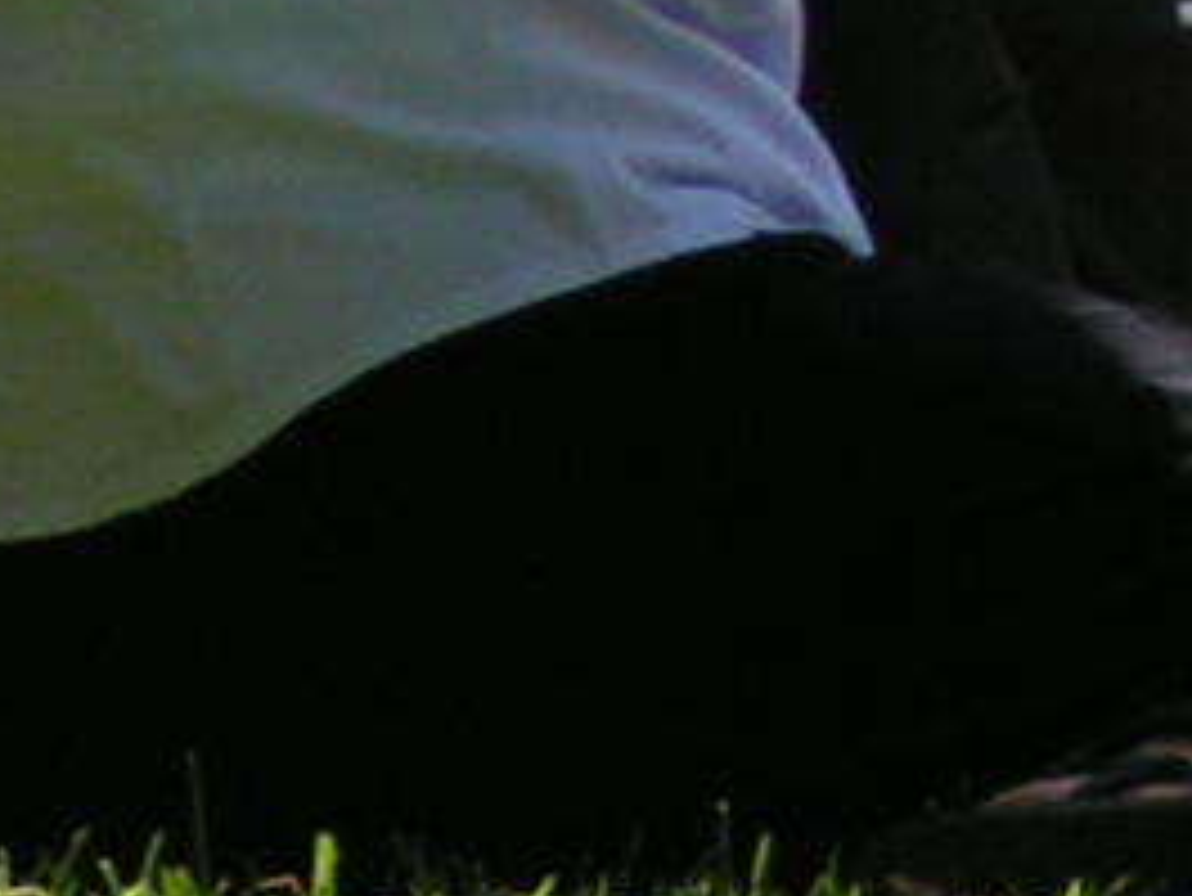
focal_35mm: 1134
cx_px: 1777
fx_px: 39067
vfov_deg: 1.3
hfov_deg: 1.7
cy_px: -1103
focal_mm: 28.8
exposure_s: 1/200
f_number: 3.5
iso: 50
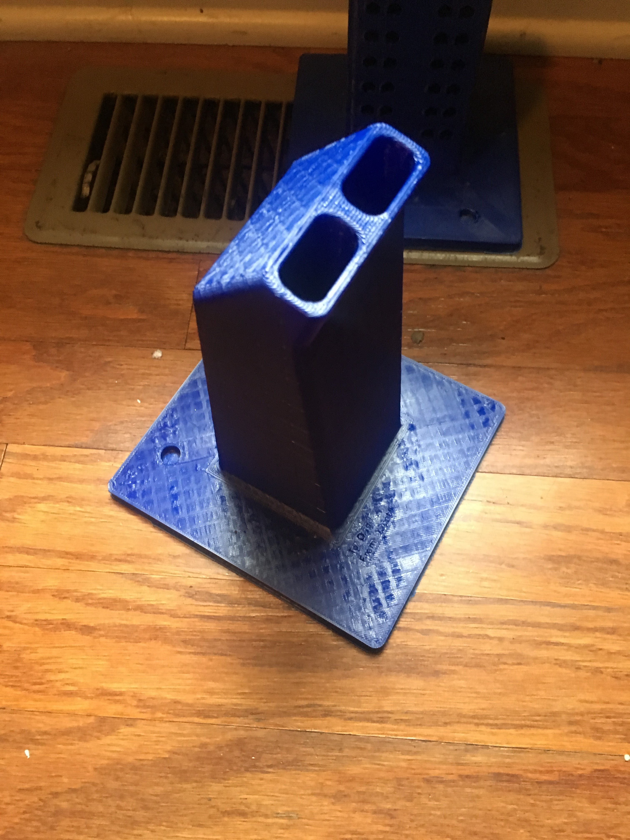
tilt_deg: -63.6
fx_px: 704
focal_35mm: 29
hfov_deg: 48.2
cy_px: 420
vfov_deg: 61.7
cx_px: 315
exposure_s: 1/15
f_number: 2.2
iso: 250
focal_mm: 4.15
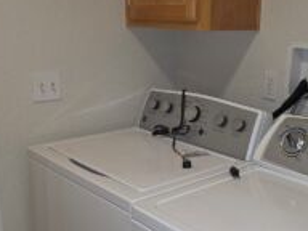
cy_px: 143
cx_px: 196
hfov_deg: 39.4
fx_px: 427
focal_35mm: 48
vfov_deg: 30.2
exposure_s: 1/60
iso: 100
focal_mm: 6.3
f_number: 1.7
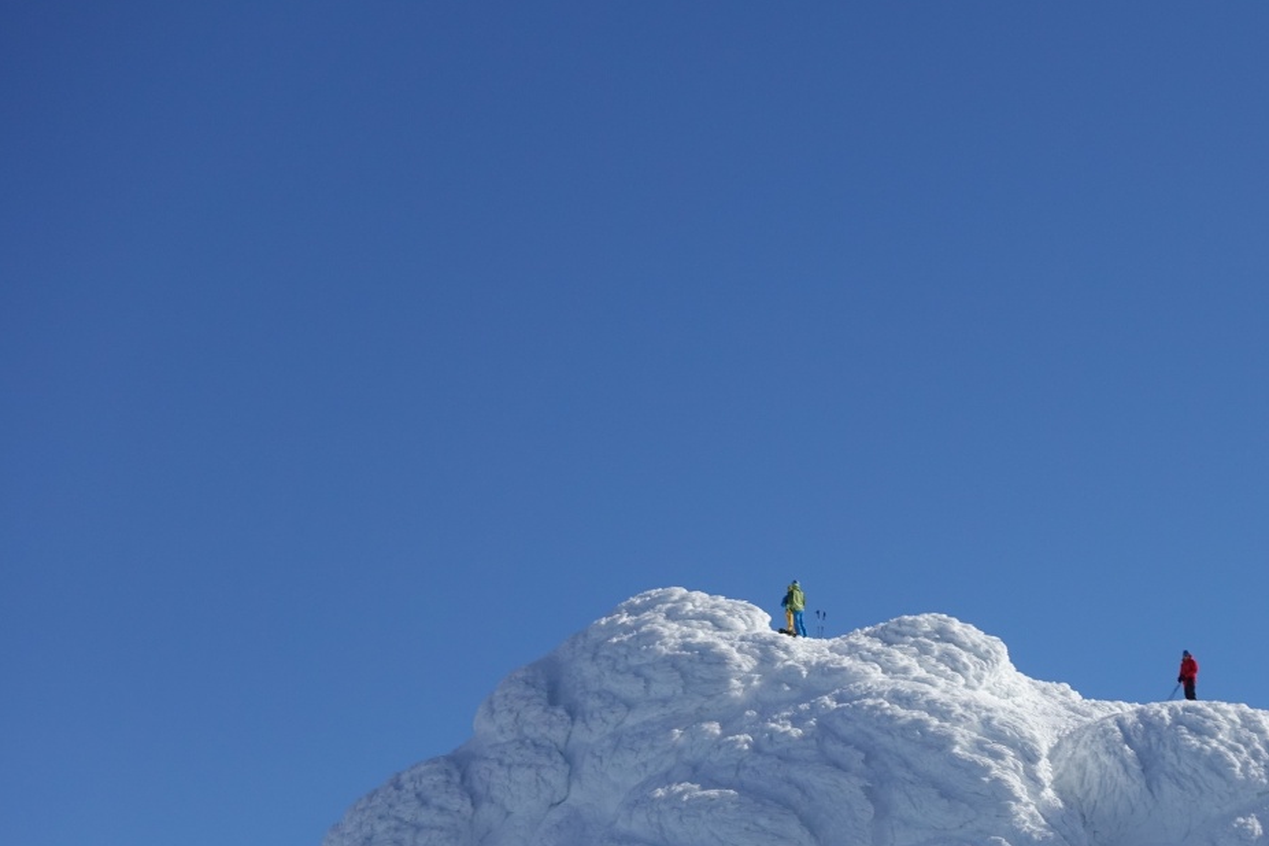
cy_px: 624
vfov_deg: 11.3
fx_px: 4264
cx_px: 963
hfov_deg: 16.8
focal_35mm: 121
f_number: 5.6
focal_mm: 25.7
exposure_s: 1/160
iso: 125
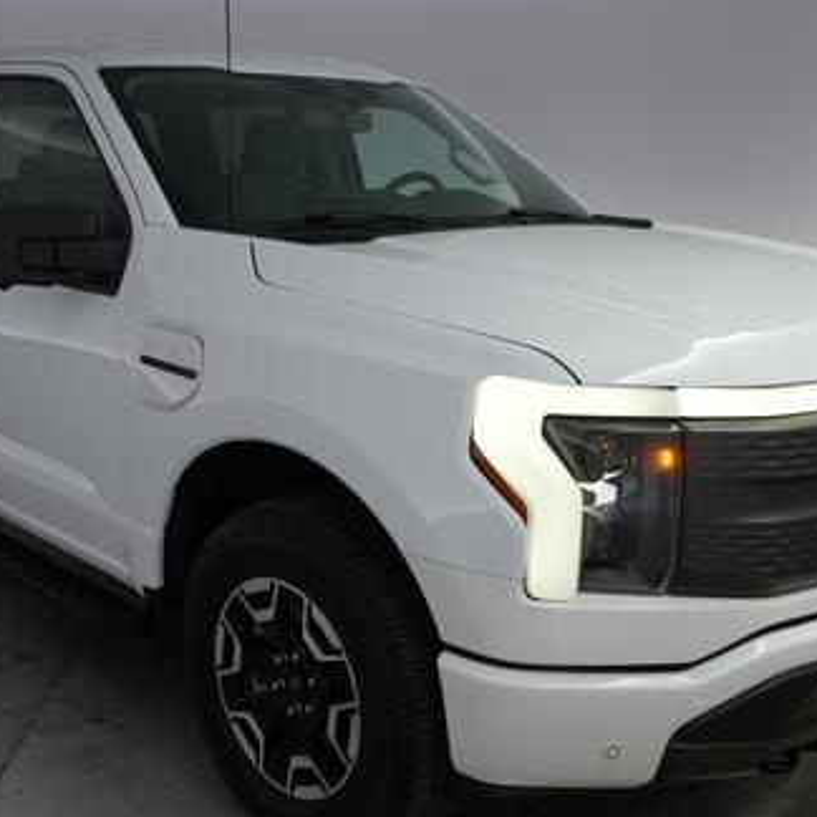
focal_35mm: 42
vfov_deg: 40.0
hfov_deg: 39.8
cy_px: 429
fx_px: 1122
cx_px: 305
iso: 1000
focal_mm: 25
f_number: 4
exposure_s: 1/160
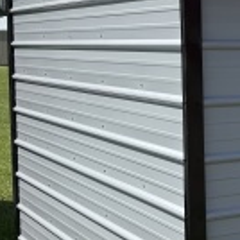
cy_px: 95
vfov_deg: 17.2
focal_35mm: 101
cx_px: 519
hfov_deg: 13.8
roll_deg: -1.1
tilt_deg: -4.0
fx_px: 792
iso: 80
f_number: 1.78
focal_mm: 6.76
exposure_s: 1/4405
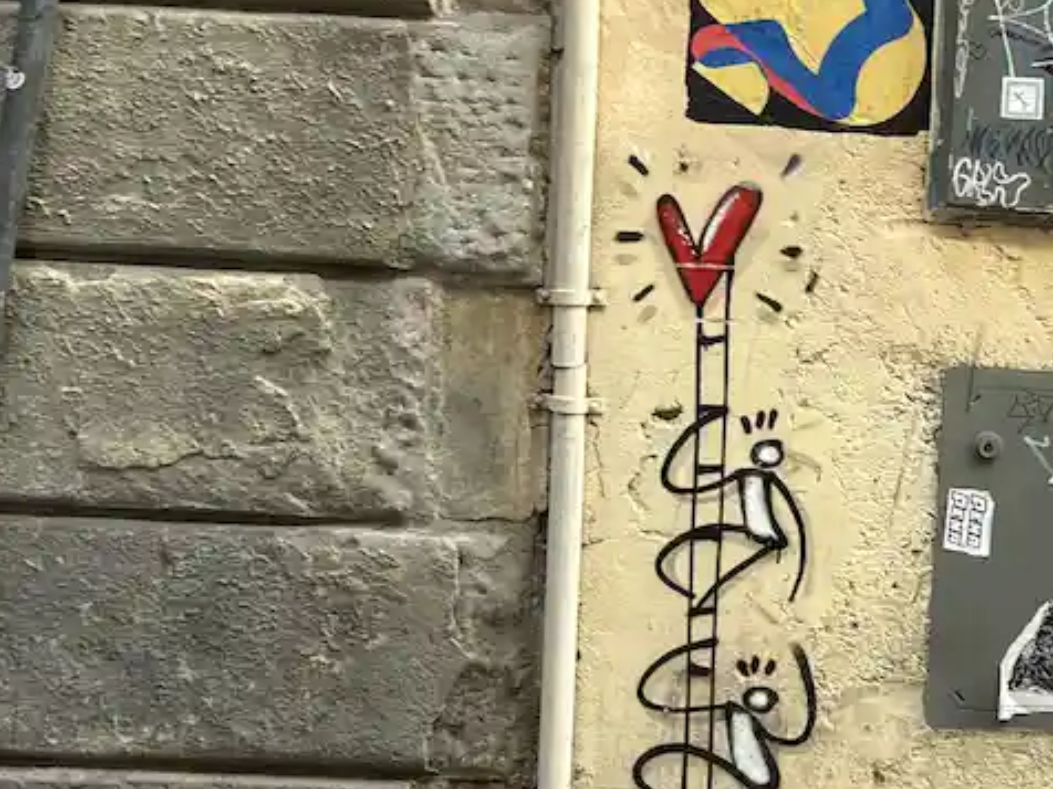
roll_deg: -3.0
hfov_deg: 32.4
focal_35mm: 58
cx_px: 832
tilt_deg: -6.8
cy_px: 356
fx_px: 1764
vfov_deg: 25.2
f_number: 2.2
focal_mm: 2.22
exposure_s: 1/46
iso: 50
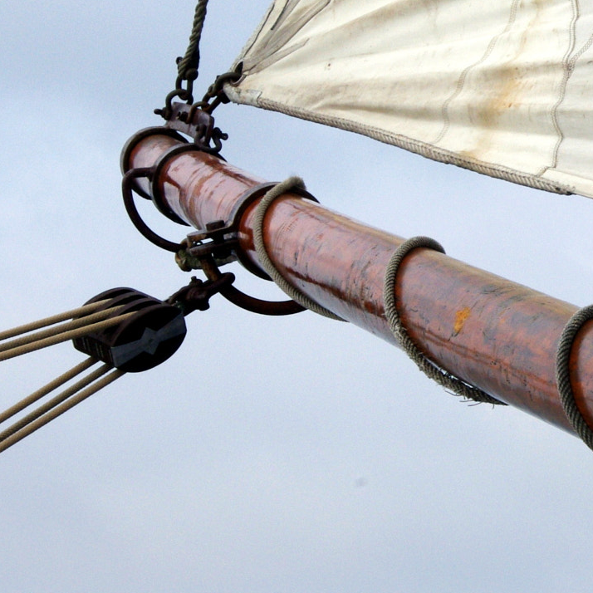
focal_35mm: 212
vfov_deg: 8.2
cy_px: 176
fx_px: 4109
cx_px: 676
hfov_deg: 8.2
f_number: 16
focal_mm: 57.5
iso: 400
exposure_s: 1/400
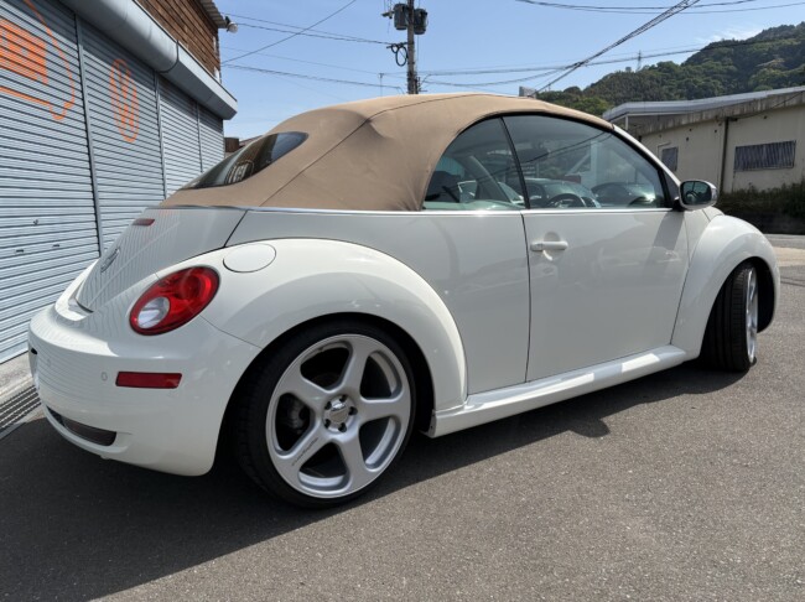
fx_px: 604
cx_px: 402
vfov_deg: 53.0
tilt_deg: -10.0
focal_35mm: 26
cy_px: 301
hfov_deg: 67.4
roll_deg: +1.0
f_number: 1.6
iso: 64
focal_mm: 5.96
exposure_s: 1/5814
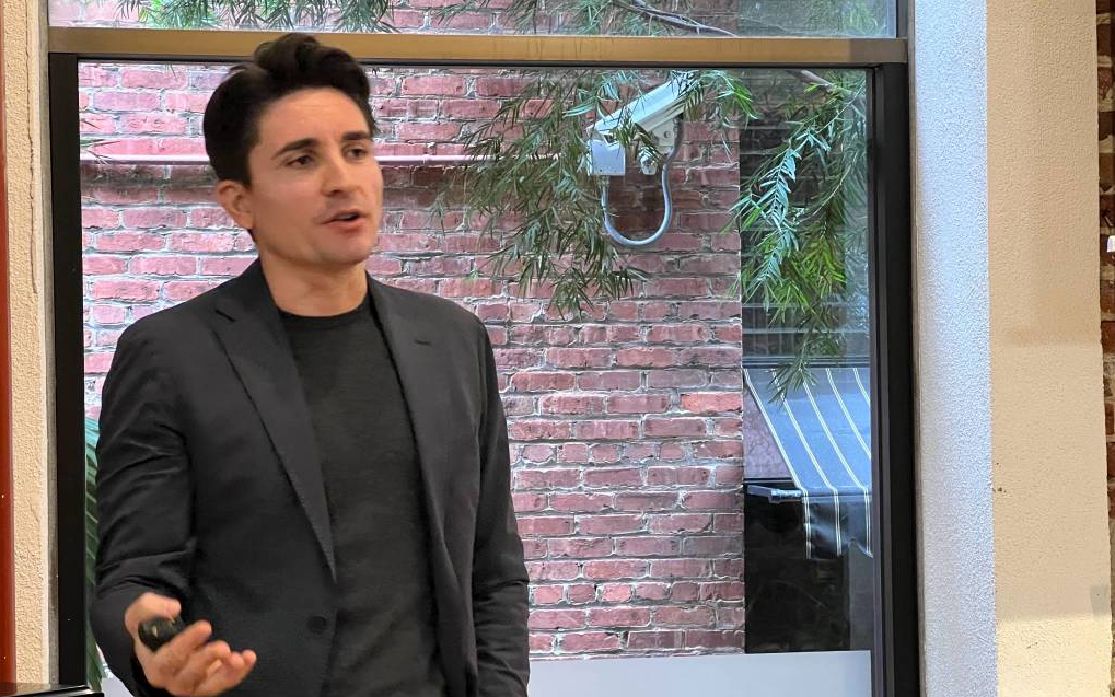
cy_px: 402
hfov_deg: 25.2
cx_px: 558
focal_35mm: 82
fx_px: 2492
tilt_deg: +0.1
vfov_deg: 15.9
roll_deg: +0.9
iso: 1000
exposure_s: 1/30
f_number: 2.8
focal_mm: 9
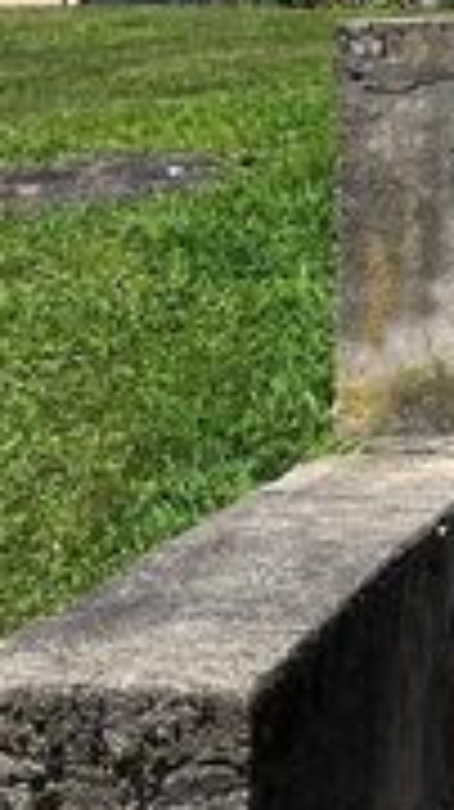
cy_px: -7
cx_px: 948
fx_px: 2251
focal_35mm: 105
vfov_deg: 19.7
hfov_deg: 10.5
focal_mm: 5.1
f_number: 1.6
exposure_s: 1/4149
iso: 50
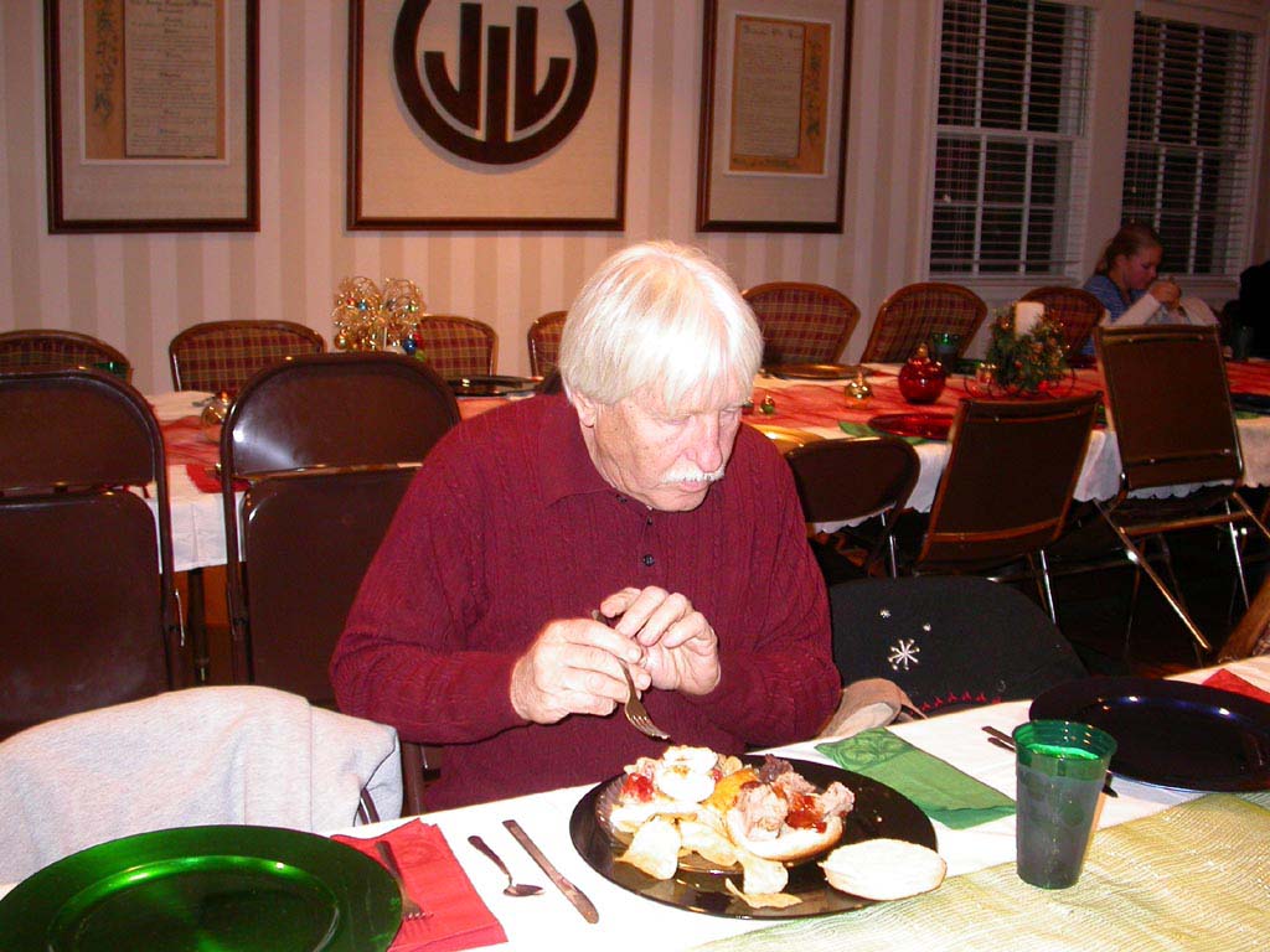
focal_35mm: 38
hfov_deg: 49.0
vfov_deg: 37.7
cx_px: 635
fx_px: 1394
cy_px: 476
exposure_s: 1/60
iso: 200
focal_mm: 7.85
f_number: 2.6
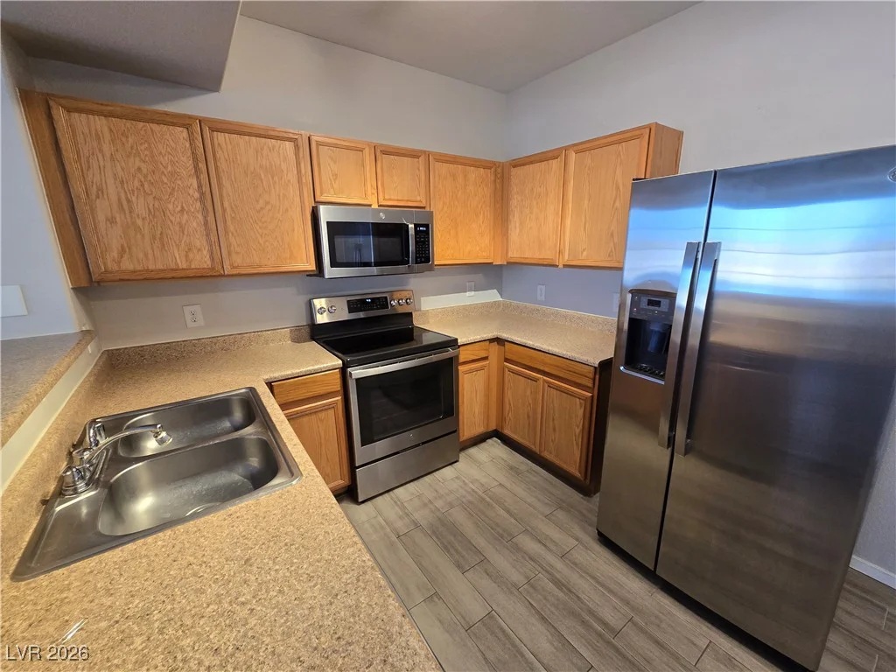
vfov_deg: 89.9
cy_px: 336
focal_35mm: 13
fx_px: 336
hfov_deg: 106.2
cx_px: 448
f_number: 2.2
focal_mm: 2.2
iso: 200
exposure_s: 1/60
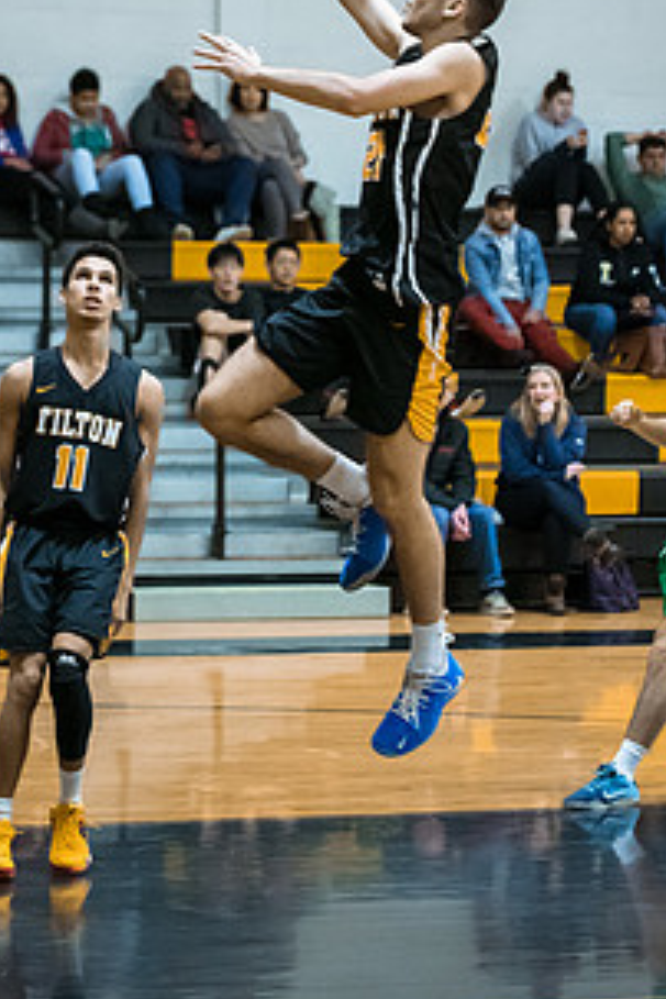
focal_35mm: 156
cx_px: 267
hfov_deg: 8.8
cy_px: 406
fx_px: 4329
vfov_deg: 13.2
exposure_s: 1/400
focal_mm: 70
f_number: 2.8
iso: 3200
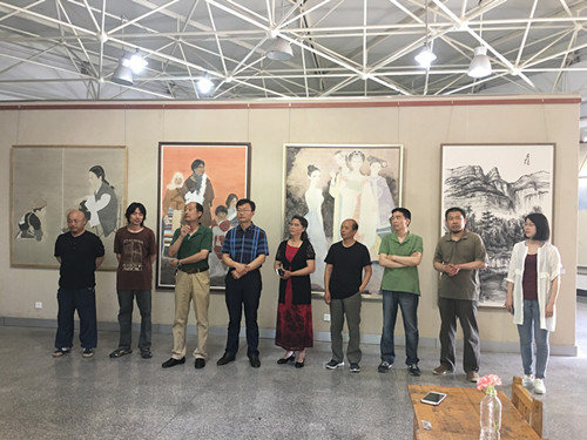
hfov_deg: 61.7
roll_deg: -1.8
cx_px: 294
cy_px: 220
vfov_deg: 48.2
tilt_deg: +1.1
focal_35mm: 29
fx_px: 492
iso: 64
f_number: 2.2
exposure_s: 1/15
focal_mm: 4.15
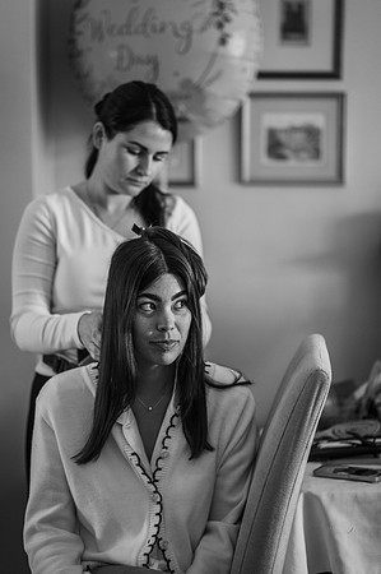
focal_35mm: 85
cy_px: 287
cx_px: 190
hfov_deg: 16.0
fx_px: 1352
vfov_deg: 23.9
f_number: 1.8
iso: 720
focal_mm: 85
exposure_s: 1/200
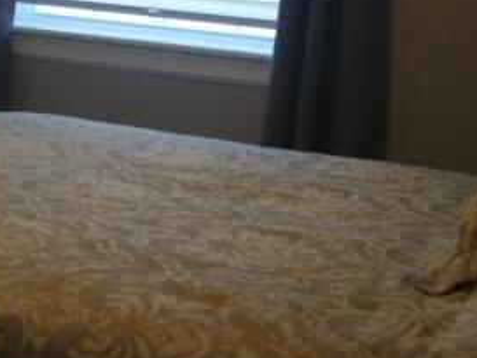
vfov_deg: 17.7
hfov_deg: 23.3
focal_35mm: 82
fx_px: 1130
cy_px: 16
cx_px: 65
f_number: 3.5
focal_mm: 6.3
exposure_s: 1/30
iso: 160
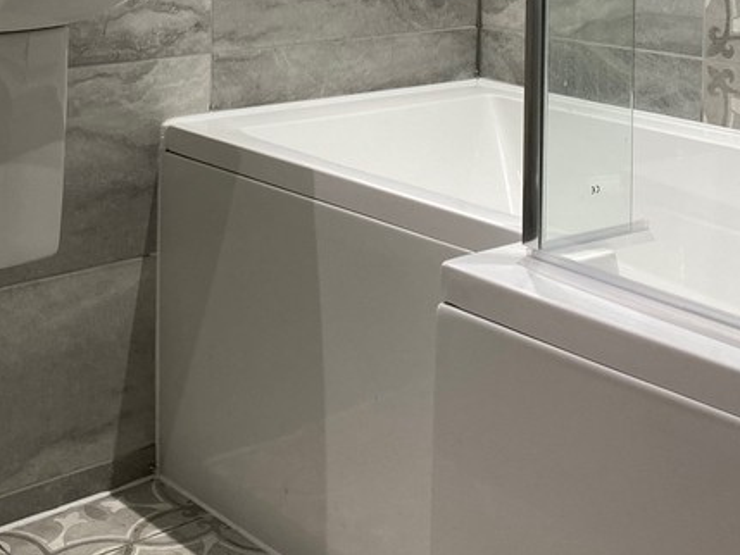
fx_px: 1326
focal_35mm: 62
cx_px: 385
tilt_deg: -4.8
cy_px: -22
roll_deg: -1.1
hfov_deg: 31.2
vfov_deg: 22.6
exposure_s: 1/100
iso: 100
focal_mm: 4.25
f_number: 1.8
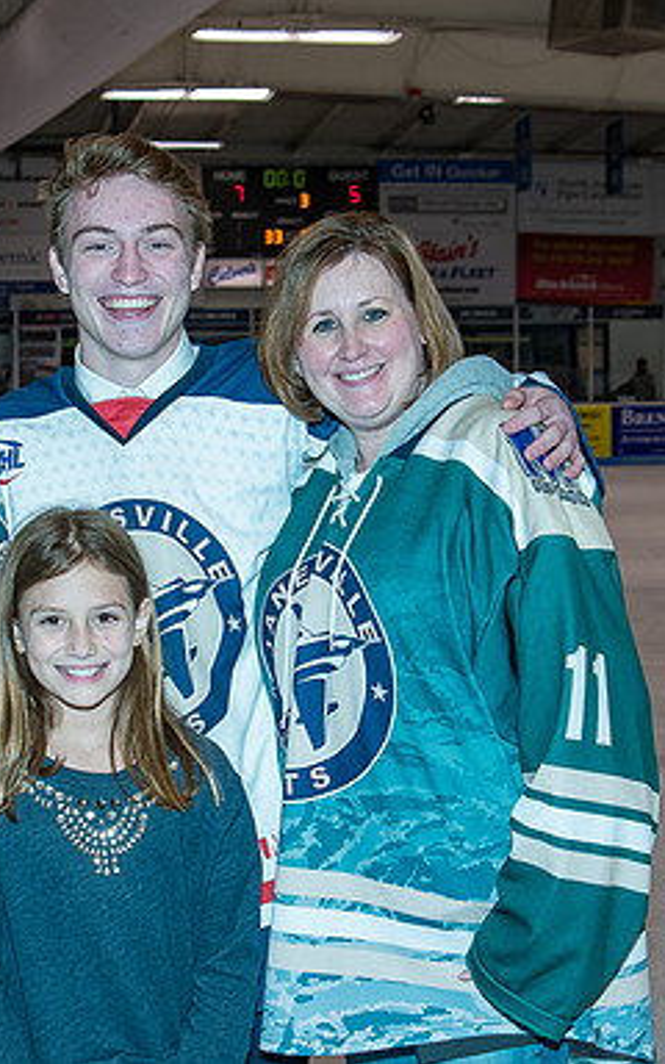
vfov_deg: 22.8
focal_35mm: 91
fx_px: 2639
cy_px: 549
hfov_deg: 14.3
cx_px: 103
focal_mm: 31
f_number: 4.5
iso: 200
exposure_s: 1/200
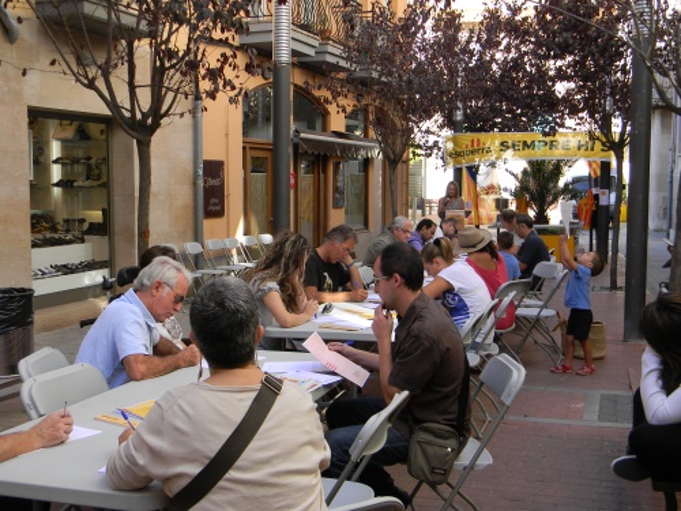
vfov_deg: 35.1
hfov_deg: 45.8
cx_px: 340
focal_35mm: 41
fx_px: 807
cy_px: 256
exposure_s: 1/119
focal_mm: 7.3
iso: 80
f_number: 3.8
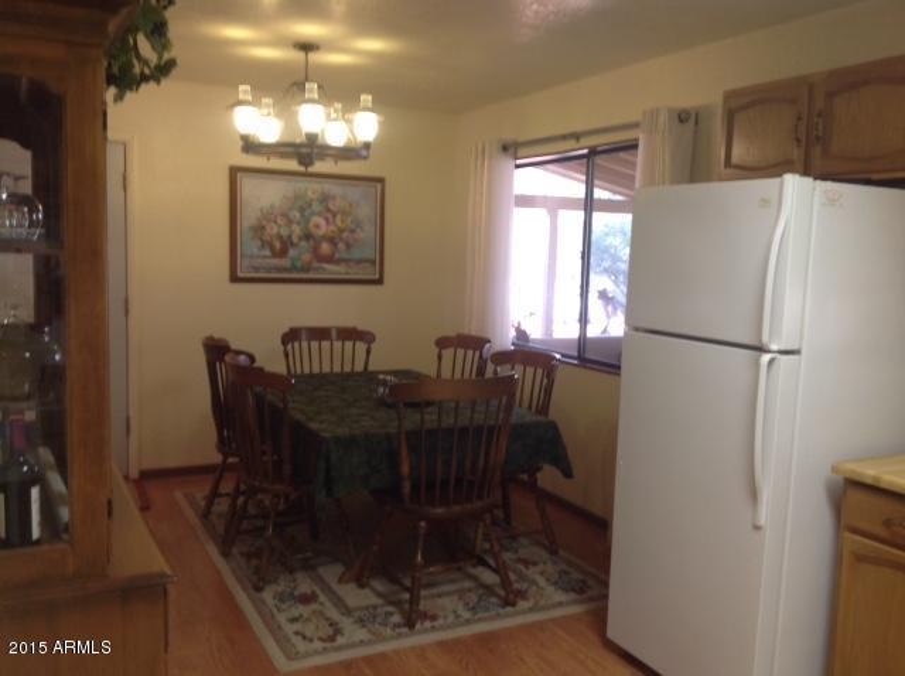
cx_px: 452
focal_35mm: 35
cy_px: 338
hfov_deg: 52.7
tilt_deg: -5.9
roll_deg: -2.4
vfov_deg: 40.6
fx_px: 914
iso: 50
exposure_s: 1/17
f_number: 2.4
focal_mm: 4.28
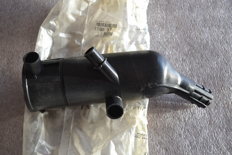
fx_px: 290
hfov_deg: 43.6
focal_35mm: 45
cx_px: 116
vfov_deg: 29.9
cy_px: 78
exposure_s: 1/60
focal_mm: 30
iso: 500
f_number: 4.5
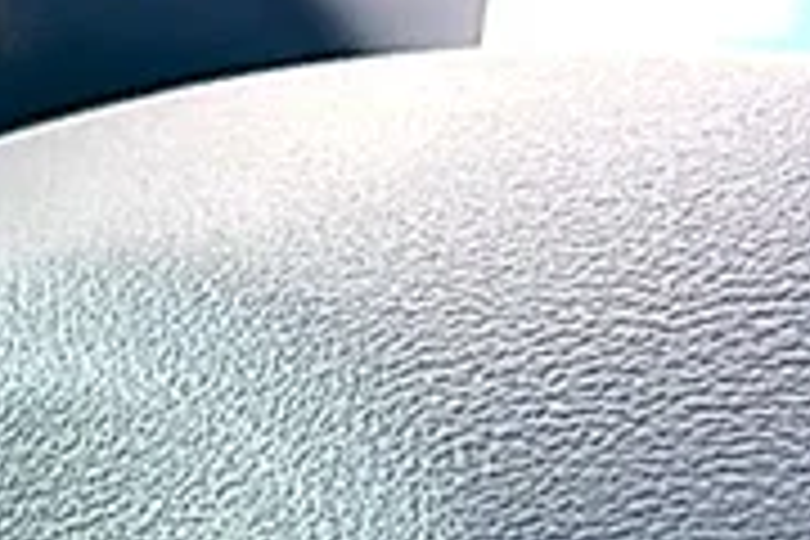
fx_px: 4095
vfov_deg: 7.3
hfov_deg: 11.1
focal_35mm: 182
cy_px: 943
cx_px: -122
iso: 80
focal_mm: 6.86
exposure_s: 1/348
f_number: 1.78
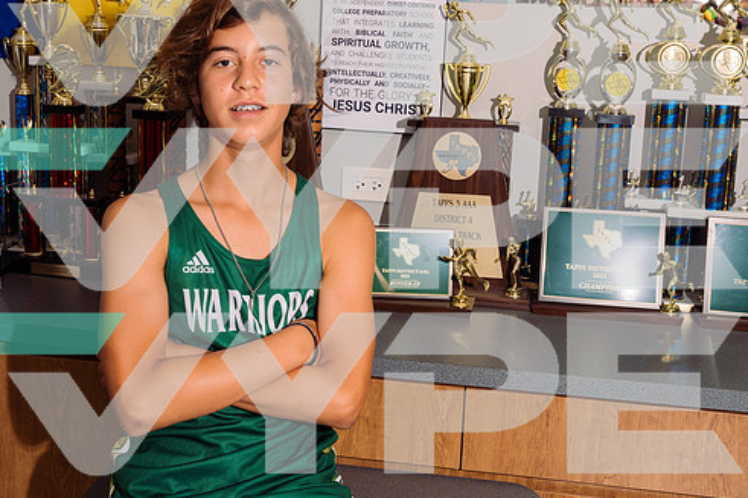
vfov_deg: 25.9
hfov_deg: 38.2
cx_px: 360
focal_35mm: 52
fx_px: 1080
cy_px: 209
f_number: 9
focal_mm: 44
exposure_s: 1/250
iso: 125
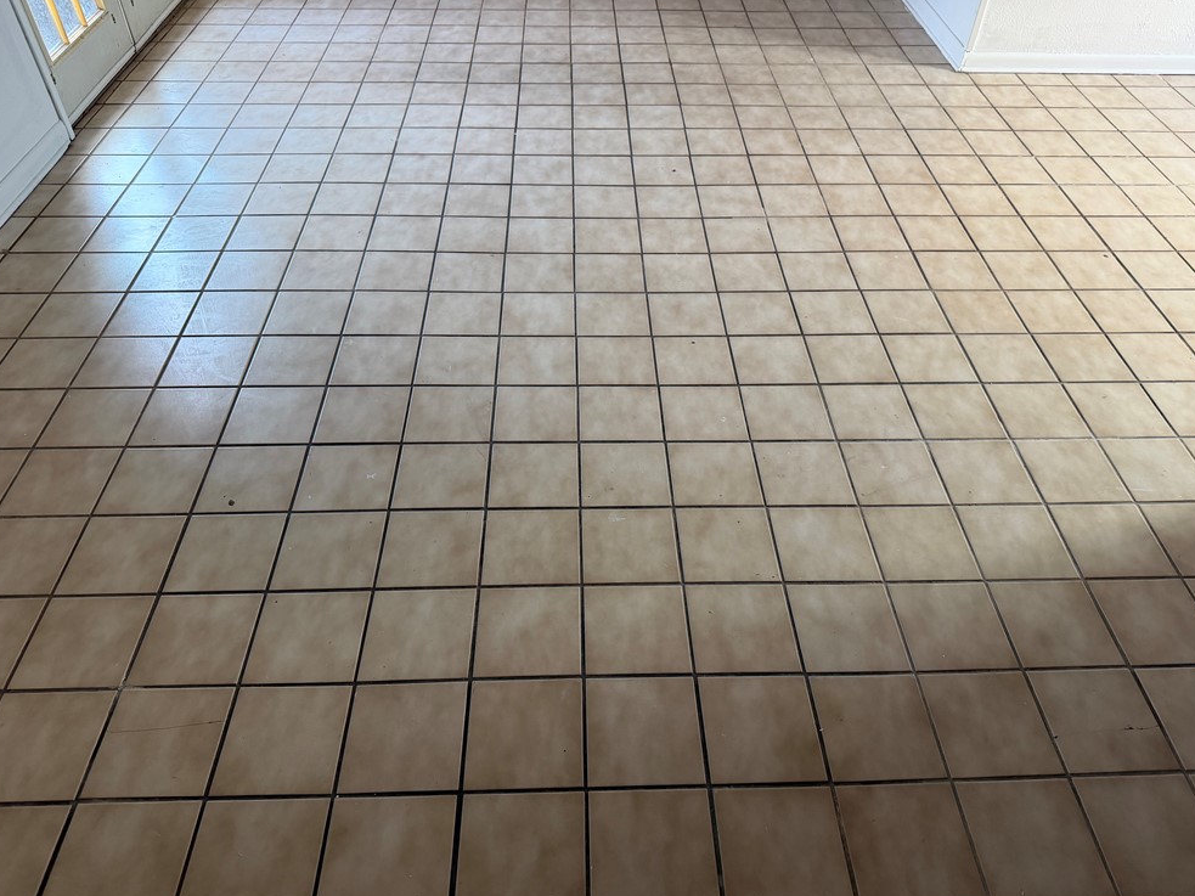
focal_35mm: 25
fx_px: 863
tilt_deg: -44.7
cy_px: 444
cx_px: 608
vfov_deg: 54.9
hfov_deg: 69.4
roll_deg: -0.5
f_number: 1.78
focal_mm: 6.76
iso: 250
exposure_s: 1/60
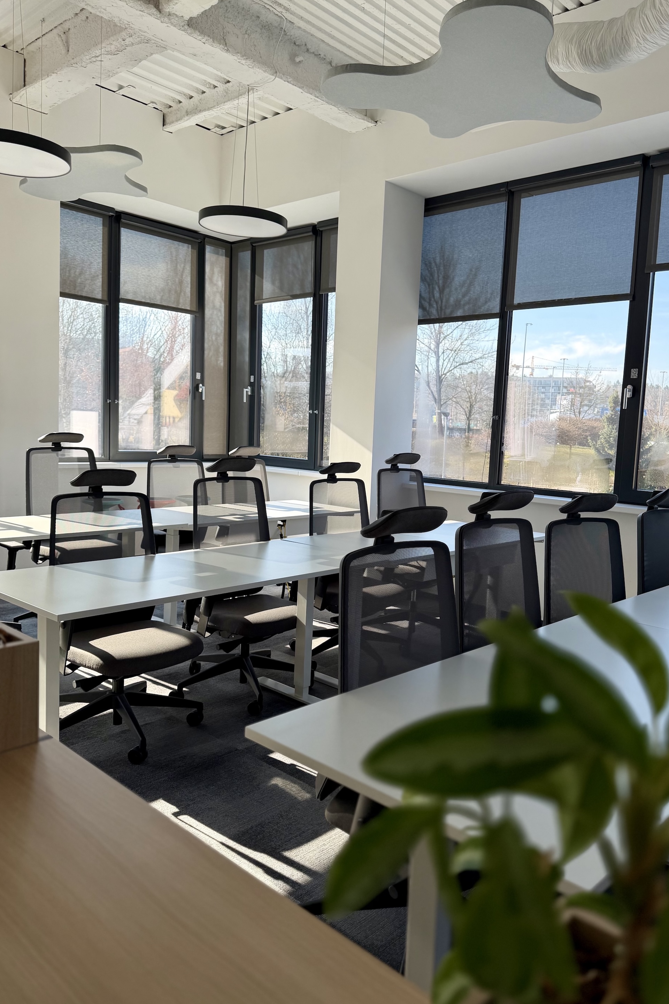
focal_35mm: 26
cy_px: 499
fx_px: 725
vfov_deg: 69.4
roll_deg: -3.1
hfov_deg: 49.5
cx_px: 372
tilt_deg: -4.9
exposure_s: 1/772
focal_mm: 6.76
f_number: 1.78
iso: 80
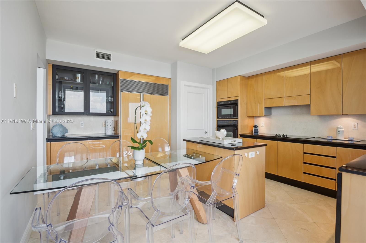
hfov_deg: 96.8
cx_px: 183
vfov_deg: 73.6
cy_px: 122
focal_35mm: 16
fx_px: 162
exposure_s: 1/20
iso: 250
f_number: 8
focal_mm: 16
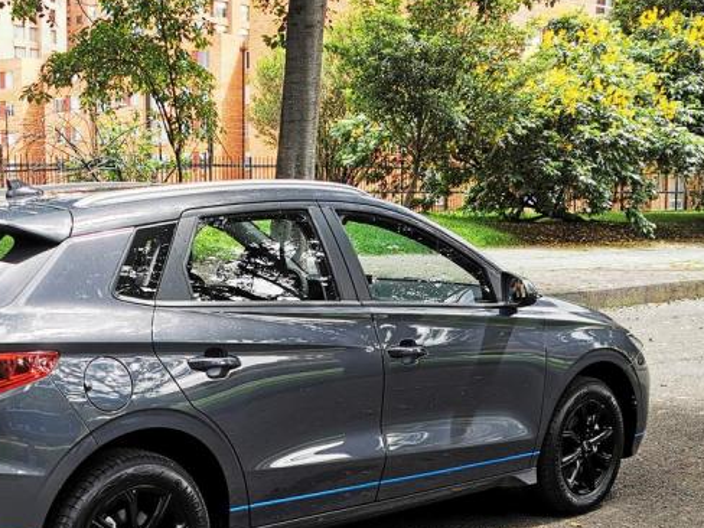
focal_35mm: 59
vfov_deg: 24.6
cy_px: 369
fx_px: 1200
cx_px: 208
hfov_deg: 32.3
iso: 50
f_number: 1.6
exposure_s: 5
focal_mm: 5.56
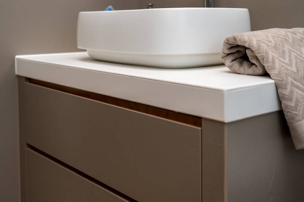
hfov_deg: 42.8
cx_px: 152
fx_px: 388
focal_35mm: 46
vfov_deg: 29.2
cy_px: 101
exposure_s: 1/125
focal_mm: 46
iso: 100
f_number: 4
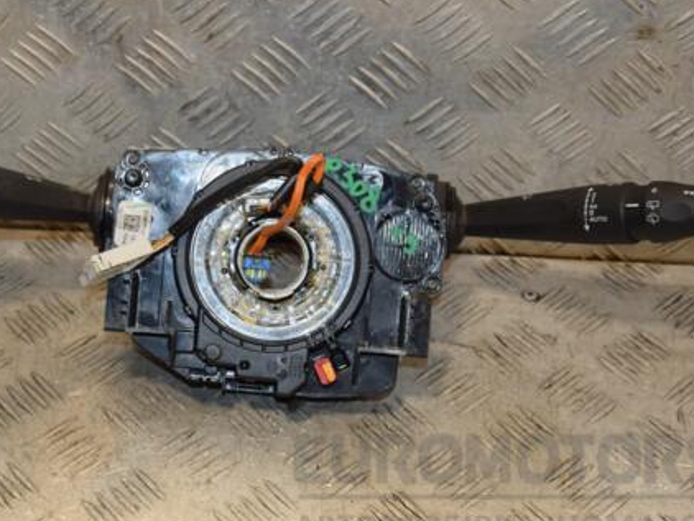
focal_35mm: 82
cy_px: 240
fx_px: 1645
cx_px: 263
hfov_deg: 23.8
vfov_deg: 18.0
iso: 800
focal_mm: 40
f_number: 5.6
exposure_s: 1/200
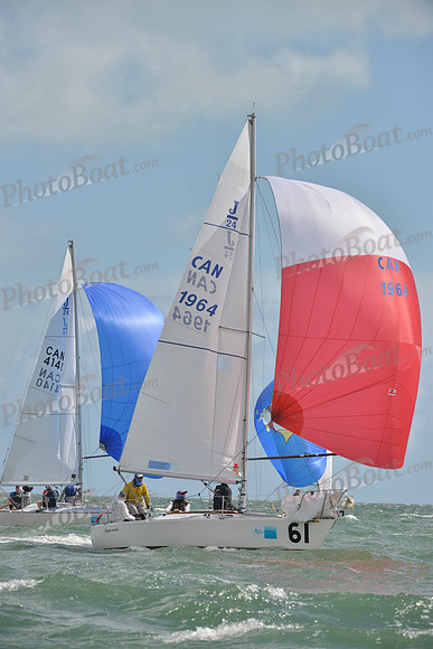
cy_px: 324
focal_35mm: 200
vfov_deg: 10.3
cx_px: 216
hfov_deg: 6.9
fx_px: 3606
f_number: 8
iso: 280
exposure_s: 1/1600
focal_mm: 200
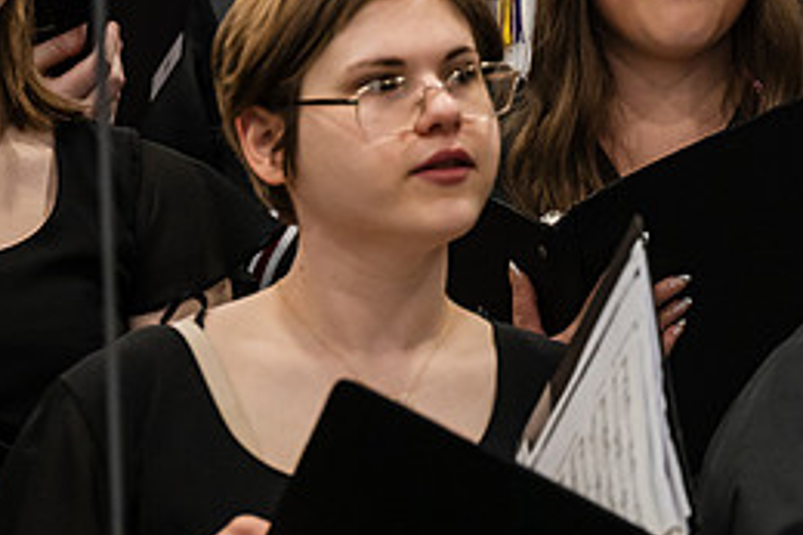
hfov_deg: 4.6
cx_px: 859
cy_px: 32
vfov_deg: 3.1
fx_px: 9964
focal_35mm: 447
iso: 4000
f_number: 5
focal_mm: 200
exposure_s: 1/200
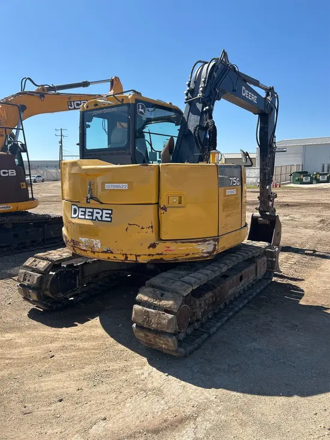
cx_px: 165
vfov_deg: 67.3
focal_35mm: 26
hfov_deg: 53.1
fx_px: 330
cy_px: 220
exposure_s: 1/3831
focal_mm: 5.7
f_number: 1.5
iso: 50
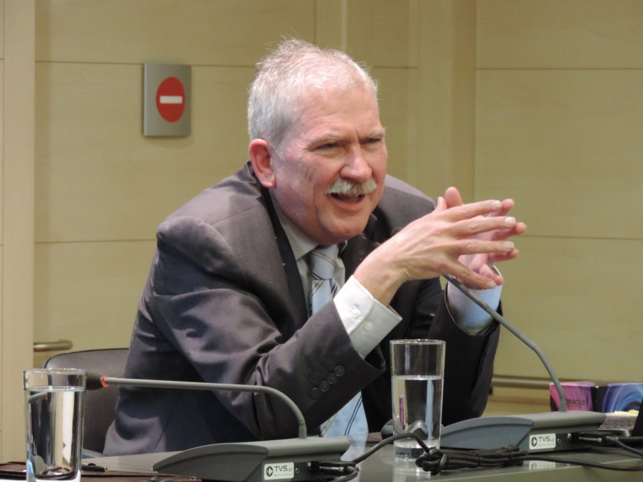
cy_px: 241
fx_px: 4179
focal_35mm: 225
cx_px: 322
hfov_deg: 8.8
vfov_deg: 6.6
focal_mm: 40.1
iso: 800
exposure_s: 1/15
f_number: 4.6
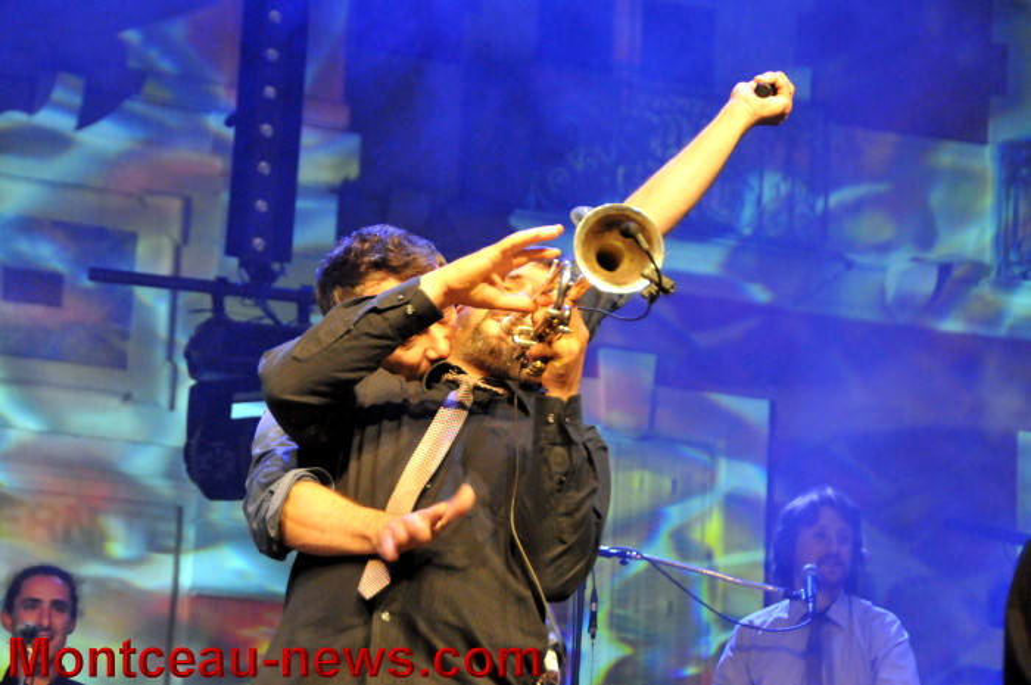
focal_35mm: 112
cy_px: 342
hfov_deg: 18.2
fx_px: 3218
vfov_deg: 12.1
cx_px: 516
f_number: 5
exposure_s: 1/60
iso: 3200
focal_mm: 75
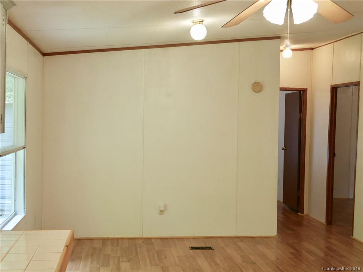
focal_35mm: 48
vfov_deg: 30.3
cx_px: 182
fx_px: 504
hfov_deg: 39.6
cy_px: 136
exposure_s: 1/60
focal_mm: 24
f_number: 5.2
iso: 800
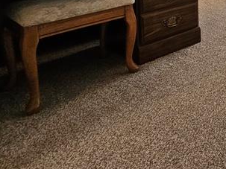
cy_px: -63
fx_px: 287
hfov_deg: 30.0
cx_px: 320
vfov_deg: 26.6
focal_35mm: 44
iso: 125
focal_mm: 2.2
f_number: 2.2
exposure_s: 1/60
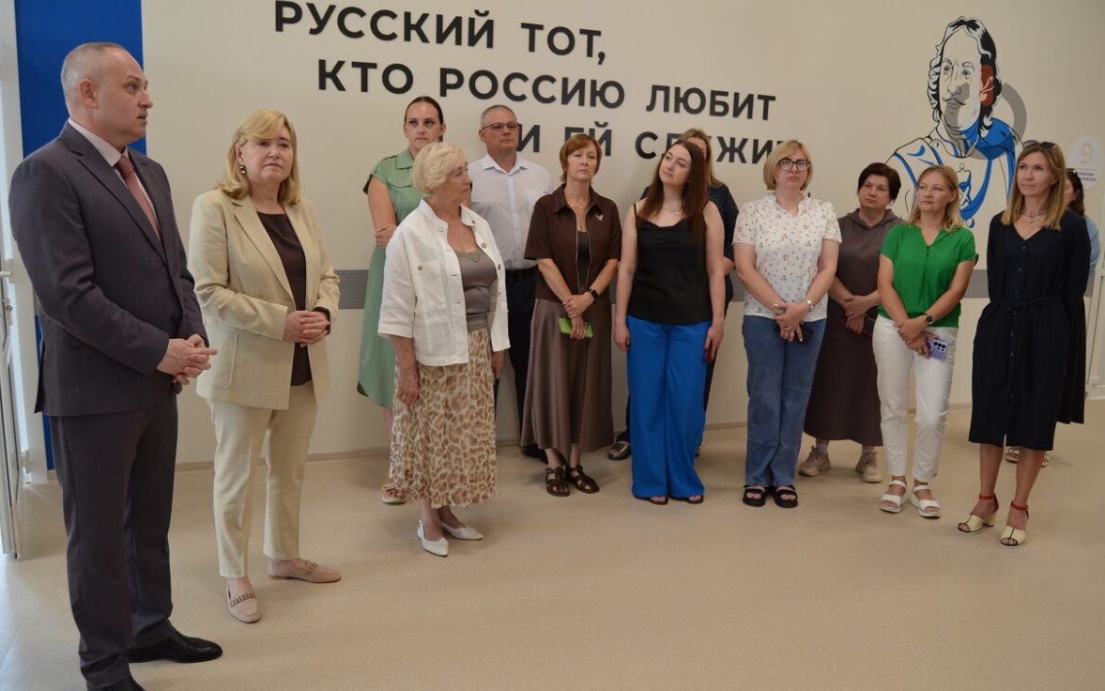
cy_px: 359
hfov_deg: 66.5
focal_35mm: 28
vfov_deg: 44.5
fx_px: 843
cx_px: 552
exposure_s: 1/60
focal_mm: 18
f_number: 5.6
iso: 400
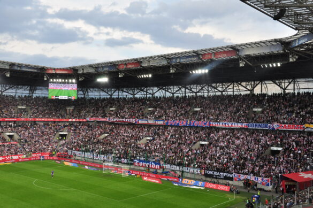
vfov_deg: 34.2
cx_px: 156
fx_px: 339
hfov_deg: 49.6
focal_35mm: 39
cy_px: 104
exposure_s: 1/125
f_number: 9
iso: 250
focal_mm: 26
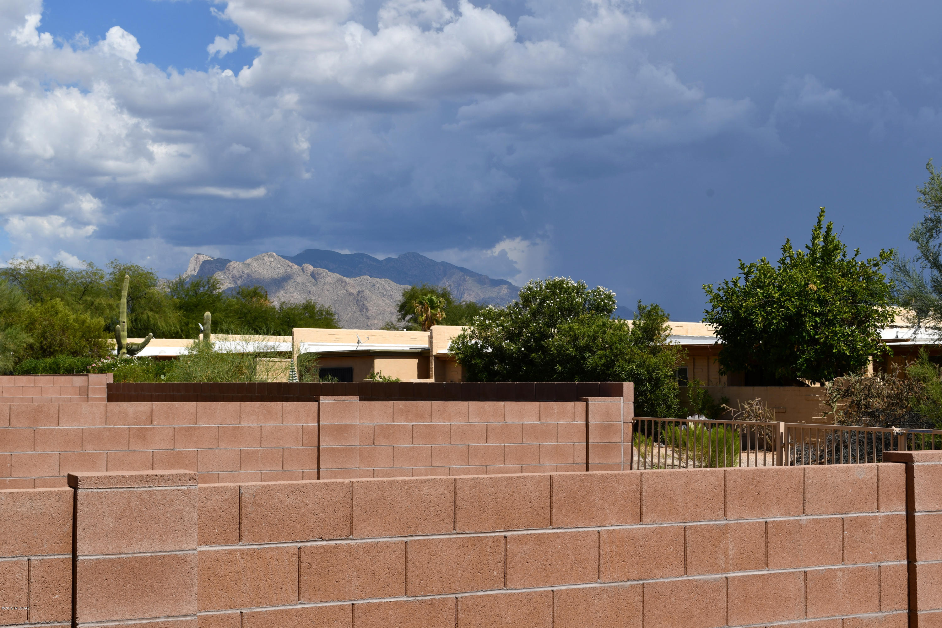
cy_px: 314
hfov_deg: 38.2
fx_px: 1361
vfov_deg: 26.0
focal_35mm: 52
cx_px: 471
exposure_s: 1/250
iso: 100
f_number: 11
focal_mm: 35
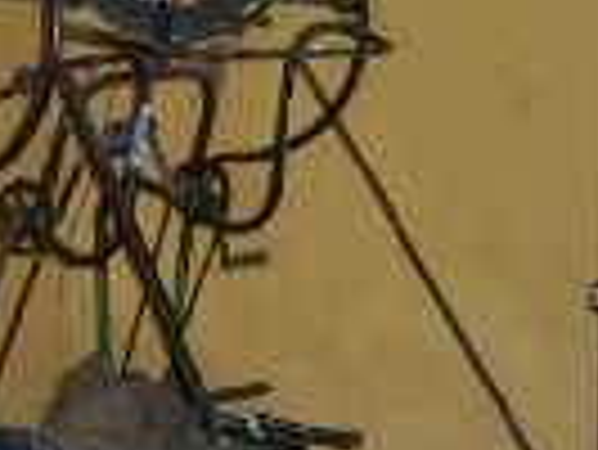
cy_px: 162
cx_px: 63
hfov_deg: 18.4
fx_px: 1816
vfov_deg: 14.1
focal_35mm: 105
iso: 400
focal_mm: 6.3
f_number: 3.1
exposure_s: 1/60
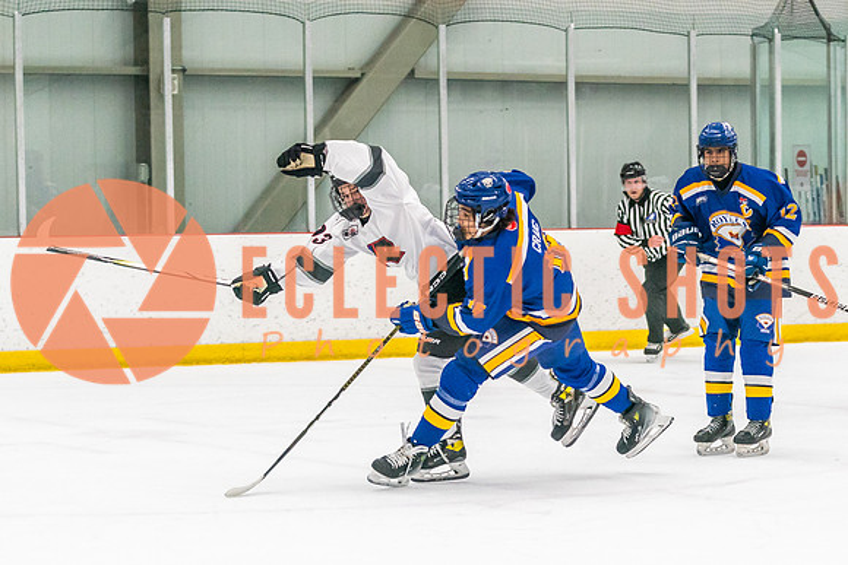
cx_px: 538
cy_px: 350
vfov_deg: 10.4
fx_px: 3118
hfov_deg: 15.5
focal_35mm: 132
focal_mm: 70
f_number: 2.8
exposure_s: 1/1250
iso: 3200
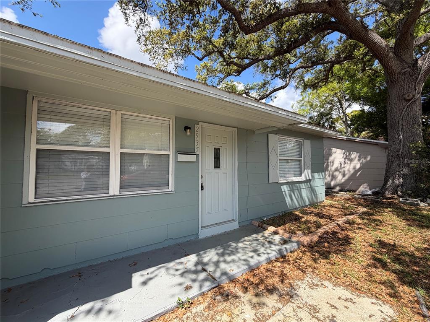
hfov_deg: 102.1
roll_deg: +0.9
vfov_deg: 85.7
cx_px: 215
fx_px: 174
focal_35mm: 14
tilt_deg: +3.0
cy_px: 161
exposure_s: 1/709
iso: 40
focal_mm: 2.22
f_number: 2.2
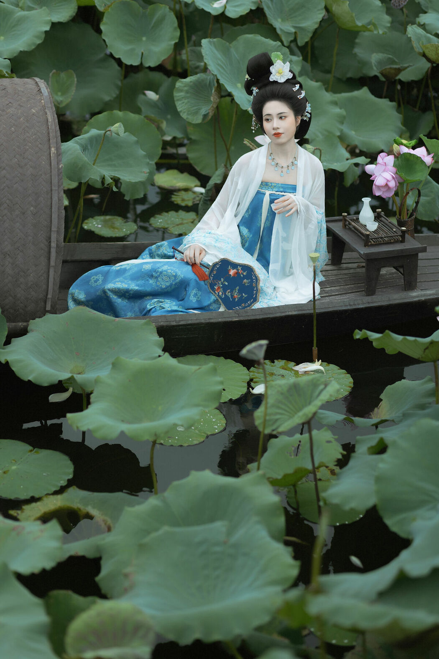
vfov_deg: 23.9
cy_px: 330
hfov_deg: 16.1
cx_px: 220
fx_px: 1555
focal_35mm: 85
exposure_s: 1/1600
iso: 100
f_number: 2
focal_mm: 85
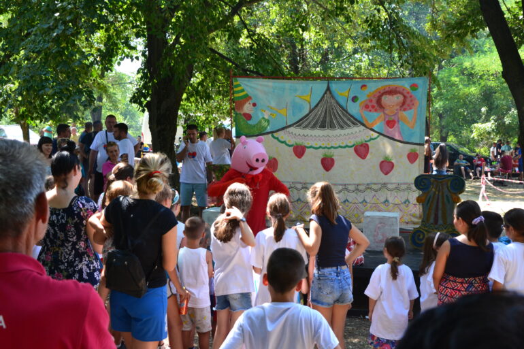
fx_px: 698
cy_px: 174
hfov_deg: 41.1
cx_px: 262
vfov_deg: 28.1
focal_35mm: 48
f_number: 9
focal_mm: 32
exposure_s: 1/80
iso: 400
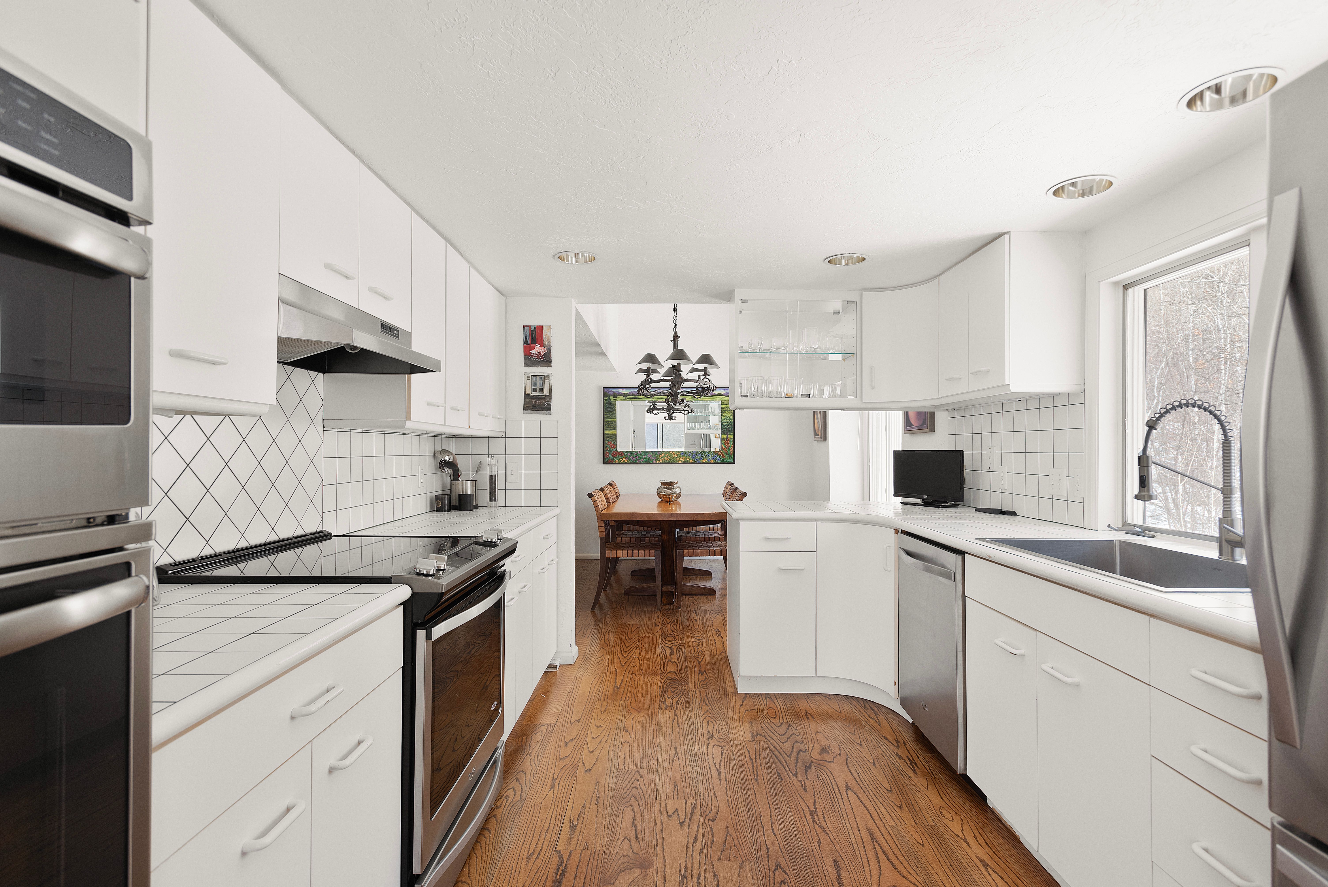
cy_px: 444
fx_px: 627
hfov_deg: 93.3
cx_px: 664
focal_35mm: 17
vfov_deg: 70.5
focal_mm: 17
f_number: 7.1
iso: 320
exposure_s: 1/10
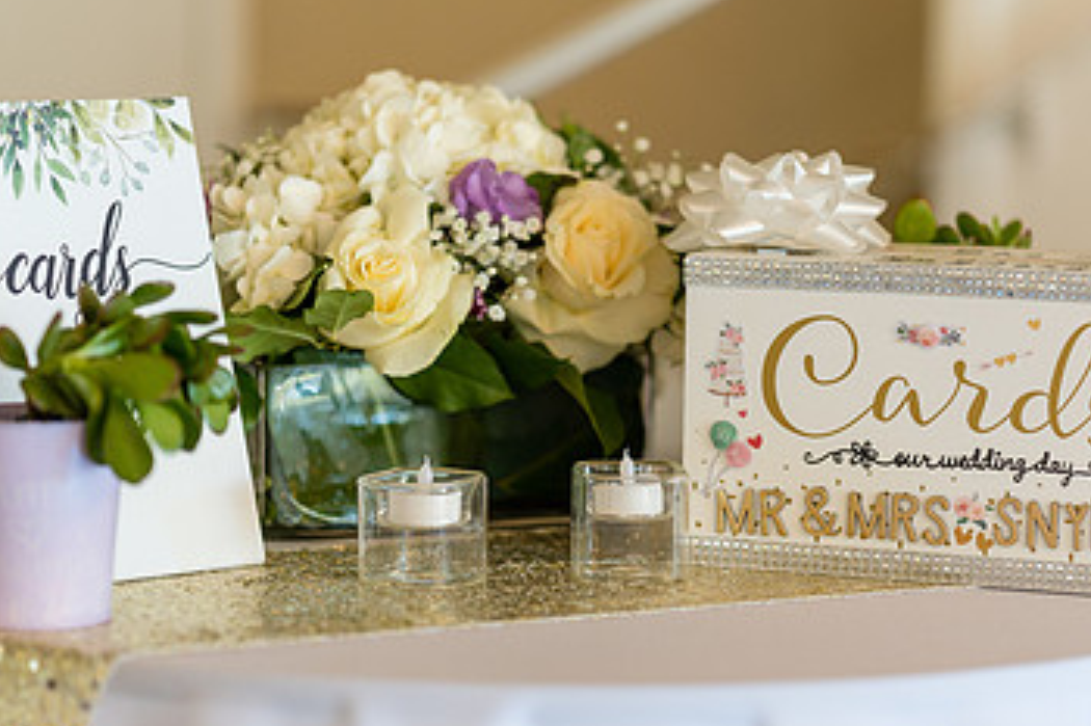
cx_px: 602
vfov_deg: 9.7
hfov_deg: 14.6
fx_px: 4271
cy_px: 379
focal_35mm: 141
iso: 200
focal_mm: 85
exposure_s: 1/160
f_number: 1.4
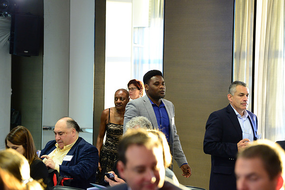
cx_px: 142
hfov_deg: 17.6
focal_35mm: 116
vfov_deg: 11.8
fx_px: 919
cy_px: 95
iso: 3200
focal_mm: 116
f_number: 4
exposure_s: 1/125
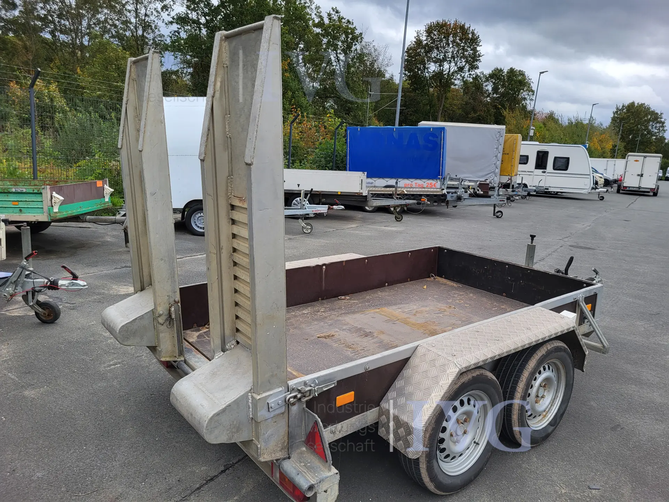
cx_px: 334
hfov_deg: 67.3
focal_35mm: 26
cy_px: 251
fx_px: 502
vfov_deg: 53.1
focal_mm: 5.4
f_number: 1.8
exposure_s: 1/259
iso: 40
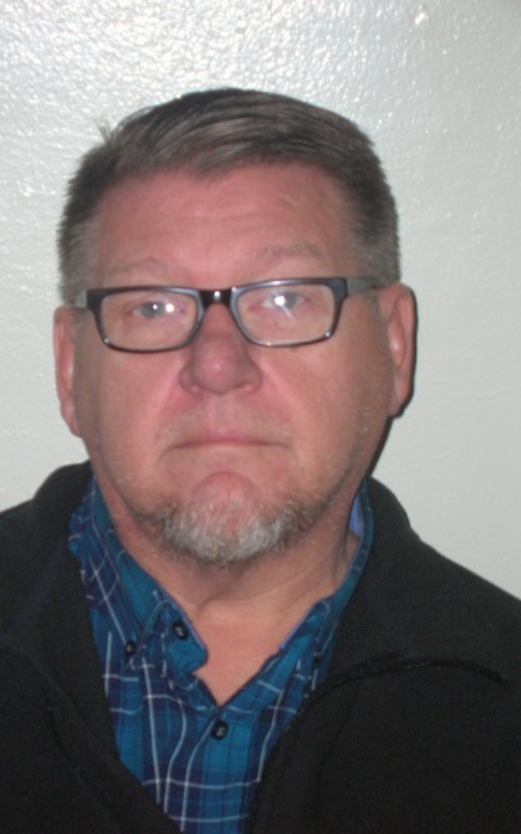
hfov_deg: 12.0
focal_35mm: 109
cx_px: 210
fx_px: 2478
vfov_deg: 19.1
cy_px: 419
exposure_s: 1/60.1
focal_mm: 17.1
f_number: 4.9
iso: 129
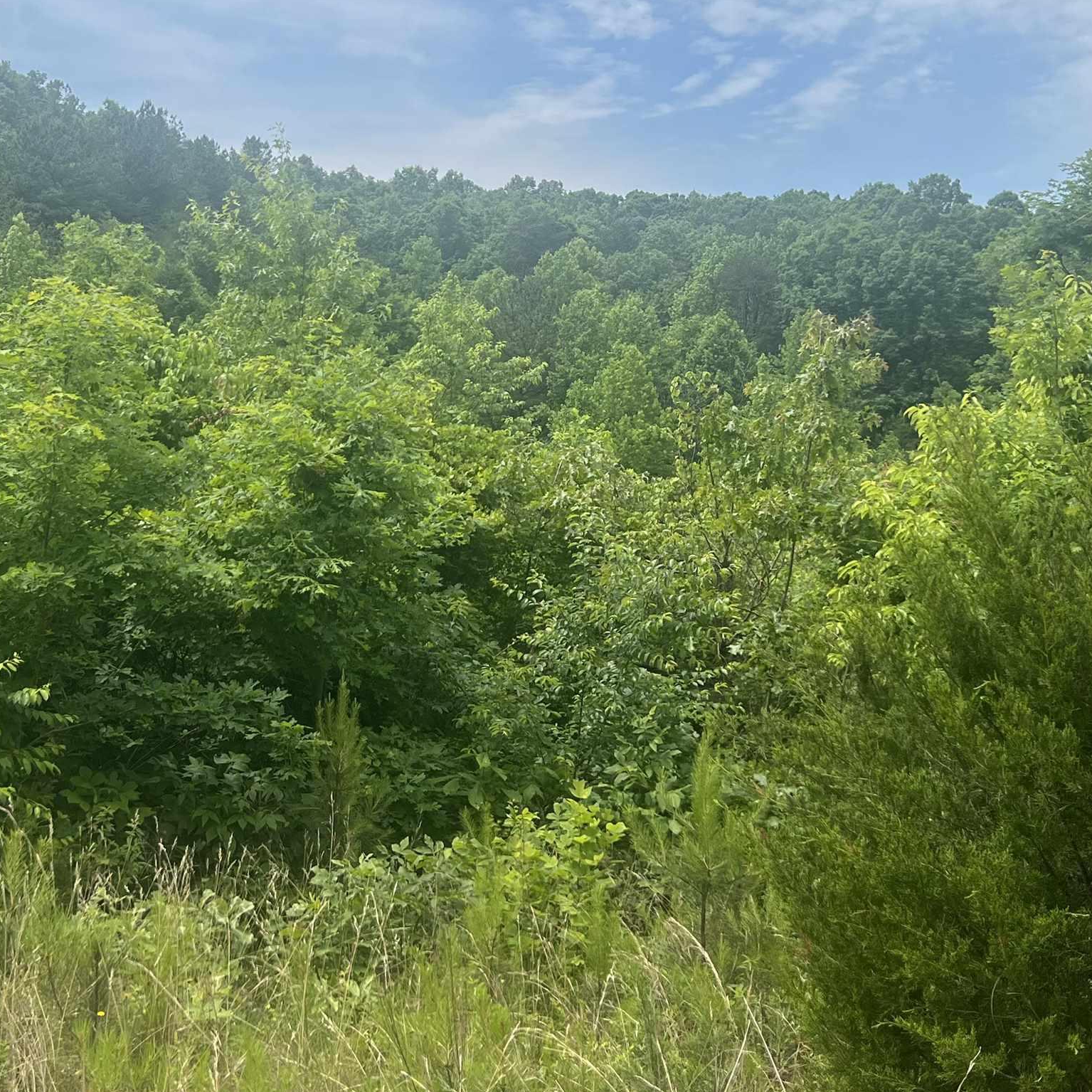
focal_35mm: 46
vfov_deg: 36.4
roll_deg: -2.5
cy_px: 372
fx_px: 1642
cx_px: 371
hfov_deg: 36.4
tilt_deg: -0.2
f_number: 1.5
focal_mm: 5.7
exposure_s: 1/5319
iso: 50
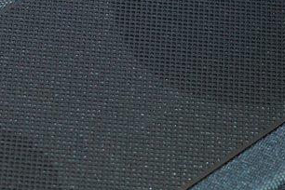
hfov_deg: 10.6
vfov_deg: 7.1
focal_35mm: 194
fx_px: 1537
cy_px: 117
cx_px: 170
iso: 800
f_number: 5.6
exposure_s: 1/30
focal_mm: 55
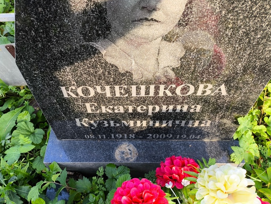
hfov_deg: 61.5
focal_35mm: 29
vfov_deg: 48.2
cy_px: 109
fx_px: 227
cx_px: 120
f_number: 1.7
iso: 50
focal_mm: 4.71
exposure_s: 1/114
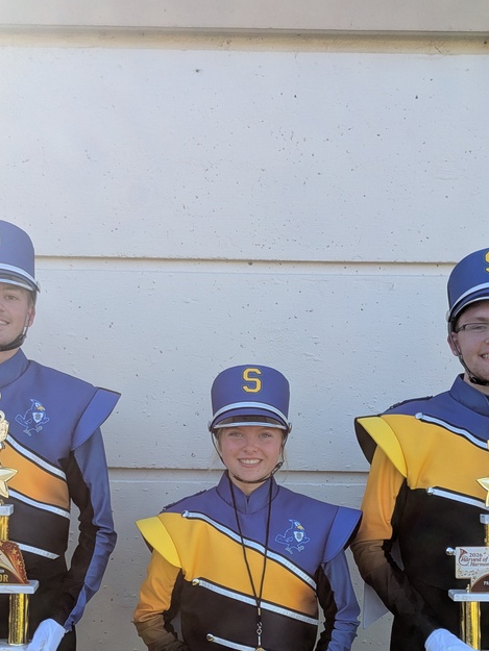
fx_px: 772
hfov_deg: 35.1
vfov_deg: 44.0
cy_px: 502
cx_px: 242
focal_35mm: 41
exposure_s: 1/388
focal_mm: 5.43
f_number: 1.89
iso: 42
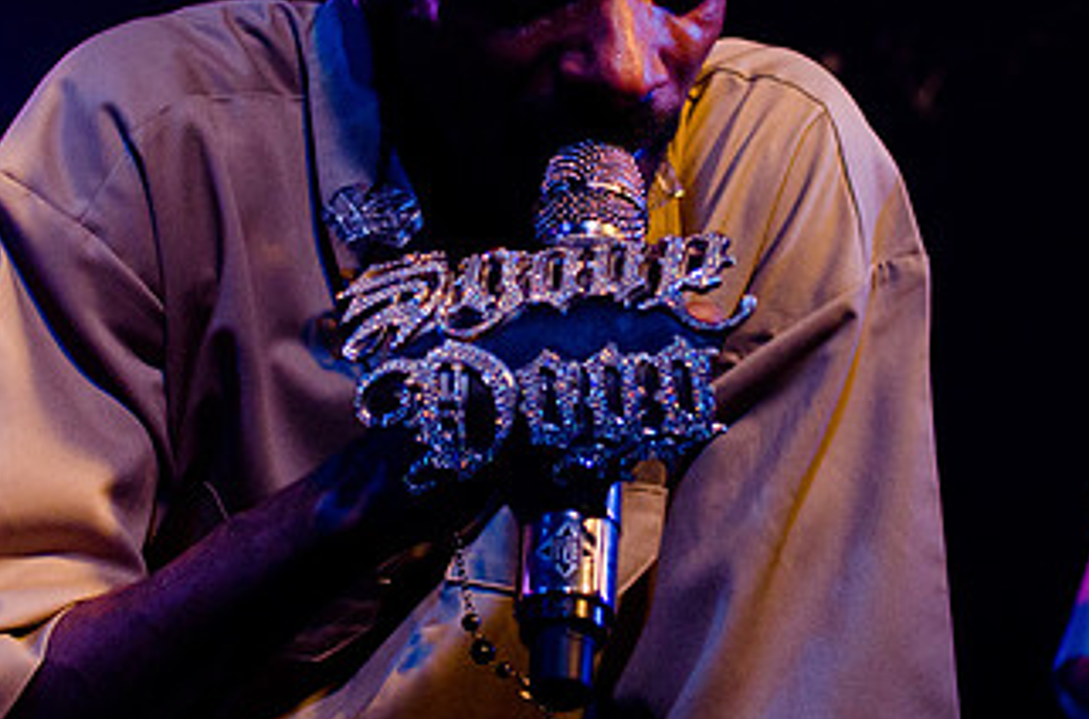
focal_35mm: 95
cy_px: 265
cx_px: 519
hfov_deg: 21.5
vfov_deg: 14.3
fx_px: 2862
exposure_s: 1/160
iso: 1250
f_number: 2.8
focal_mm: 35
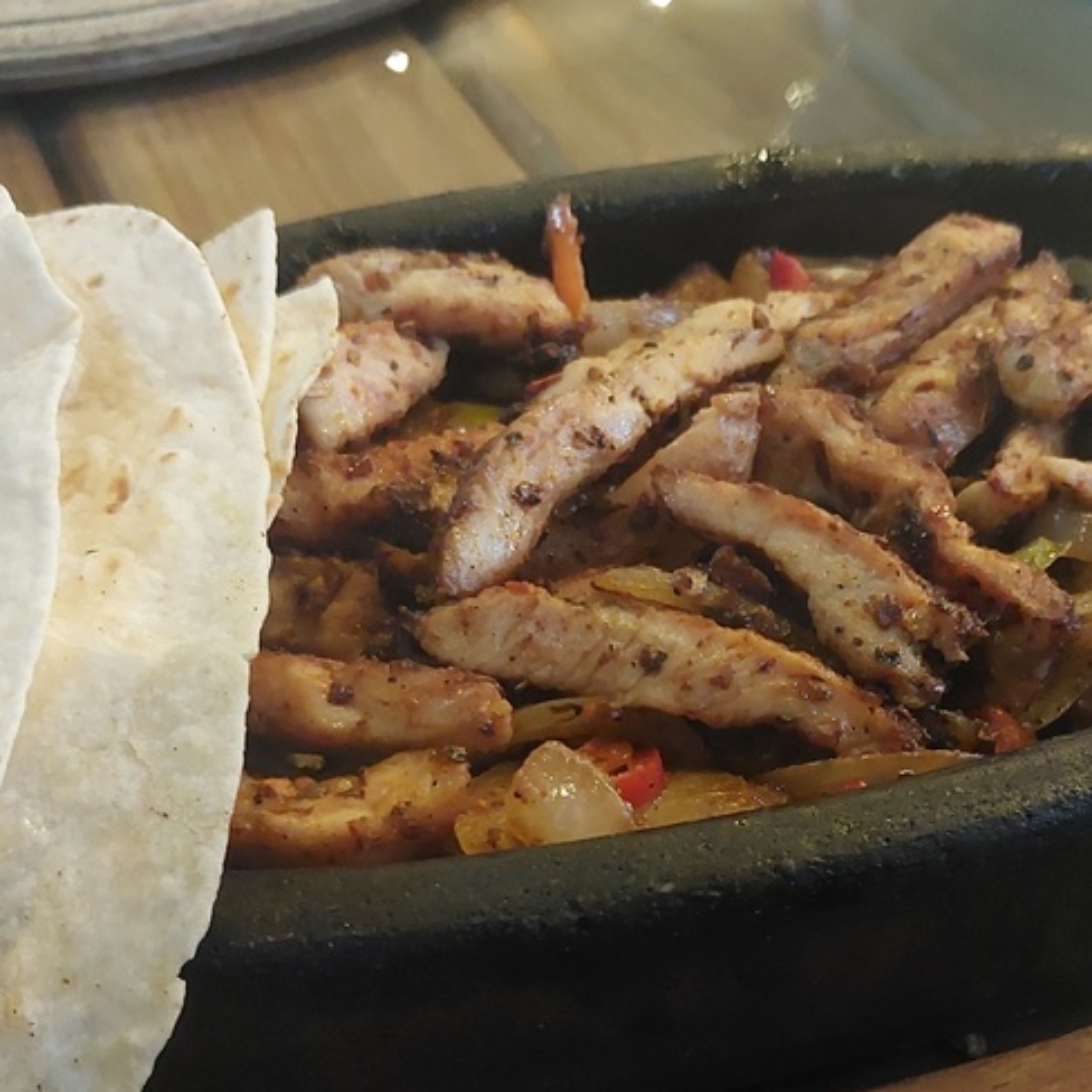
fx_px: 1785
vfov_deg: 33.6
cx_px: 644
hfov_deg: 33.9
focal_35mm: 50
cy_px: 770
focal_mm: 4.6
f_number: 1.8
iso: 1250
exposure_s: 1/25
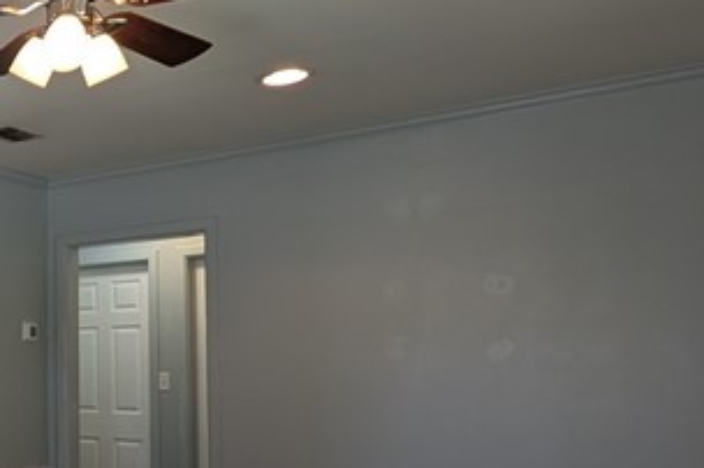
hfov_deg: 34.5
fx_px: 820
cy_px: 331
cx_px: -189
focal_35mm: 42
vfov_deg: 31.4
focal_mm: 2.02
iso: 114
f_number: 1.7
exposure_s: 1/120
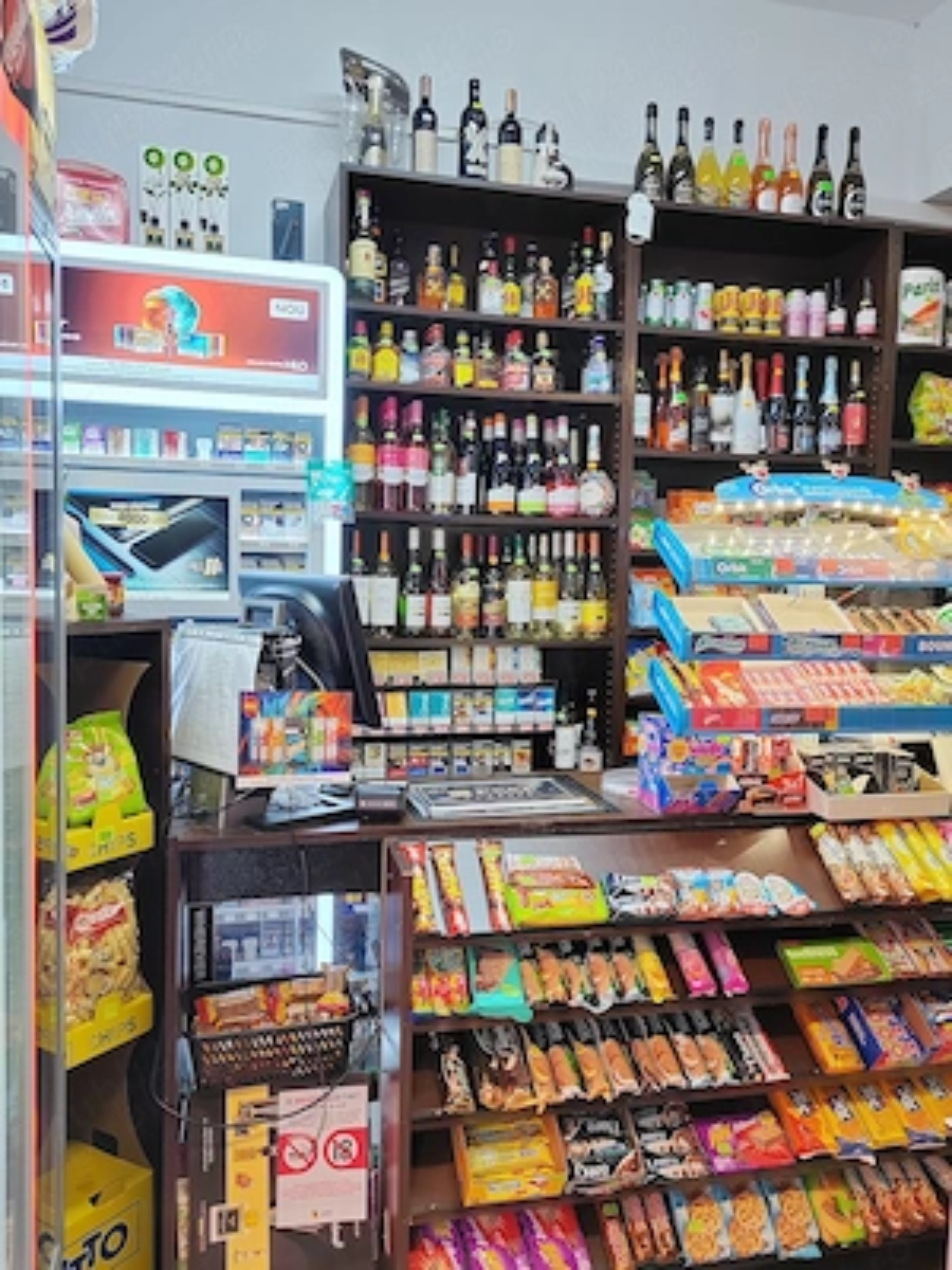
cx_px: 476
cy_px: 635
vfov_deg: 65.3
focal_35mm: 27
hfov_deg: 51.4
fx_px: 990
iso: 320
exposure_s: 1/33
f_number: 1.9
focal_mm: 5.52
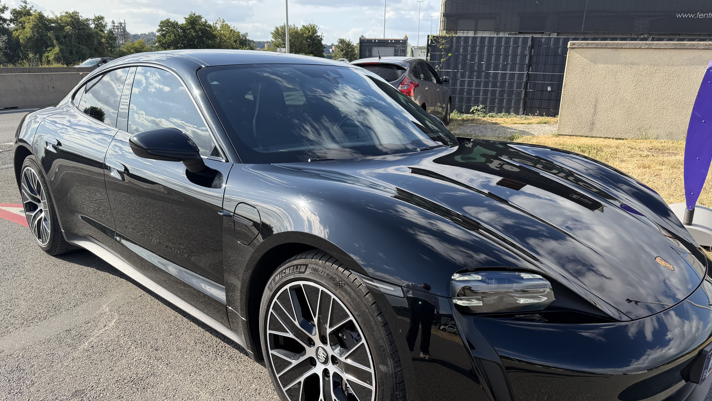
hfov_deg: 69.9
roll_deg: -1.3
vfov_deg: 42.6
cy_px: 249
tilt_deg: -19.9
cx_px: 362
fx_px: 510
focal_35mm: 27
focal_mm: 6.76
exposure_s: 1/1689
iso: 80
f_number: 1.78
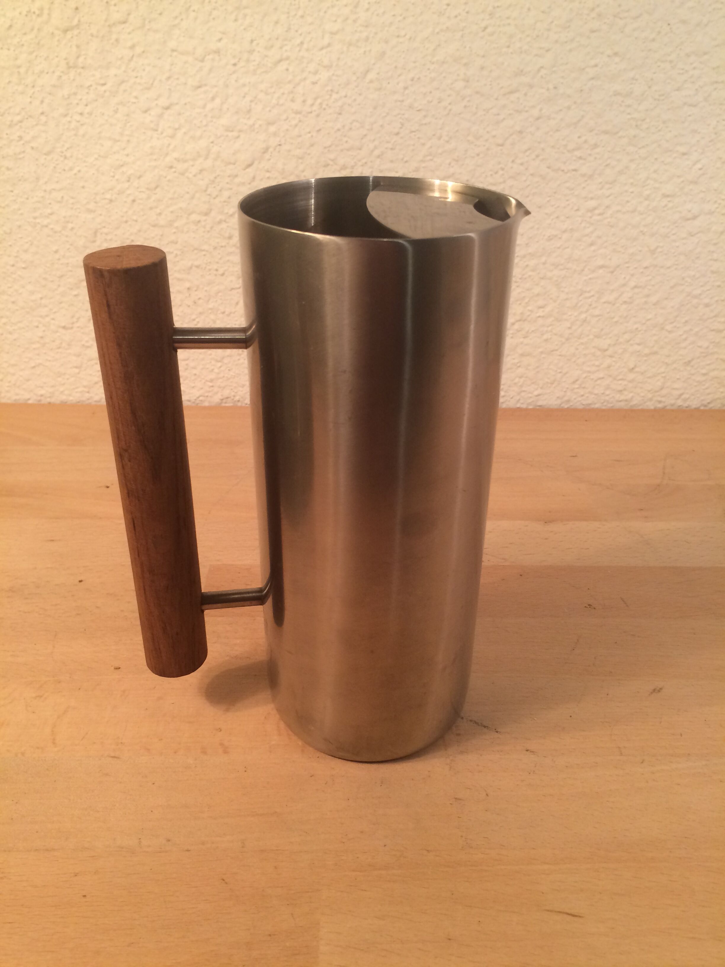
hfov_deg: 48.2
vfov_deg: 61.7
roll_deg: +0.1
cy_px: 484
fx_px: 810
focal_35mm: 29
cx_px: 362
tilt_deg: -31.6
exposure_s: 1/33
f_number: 2.2
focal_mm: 4.15
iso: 64
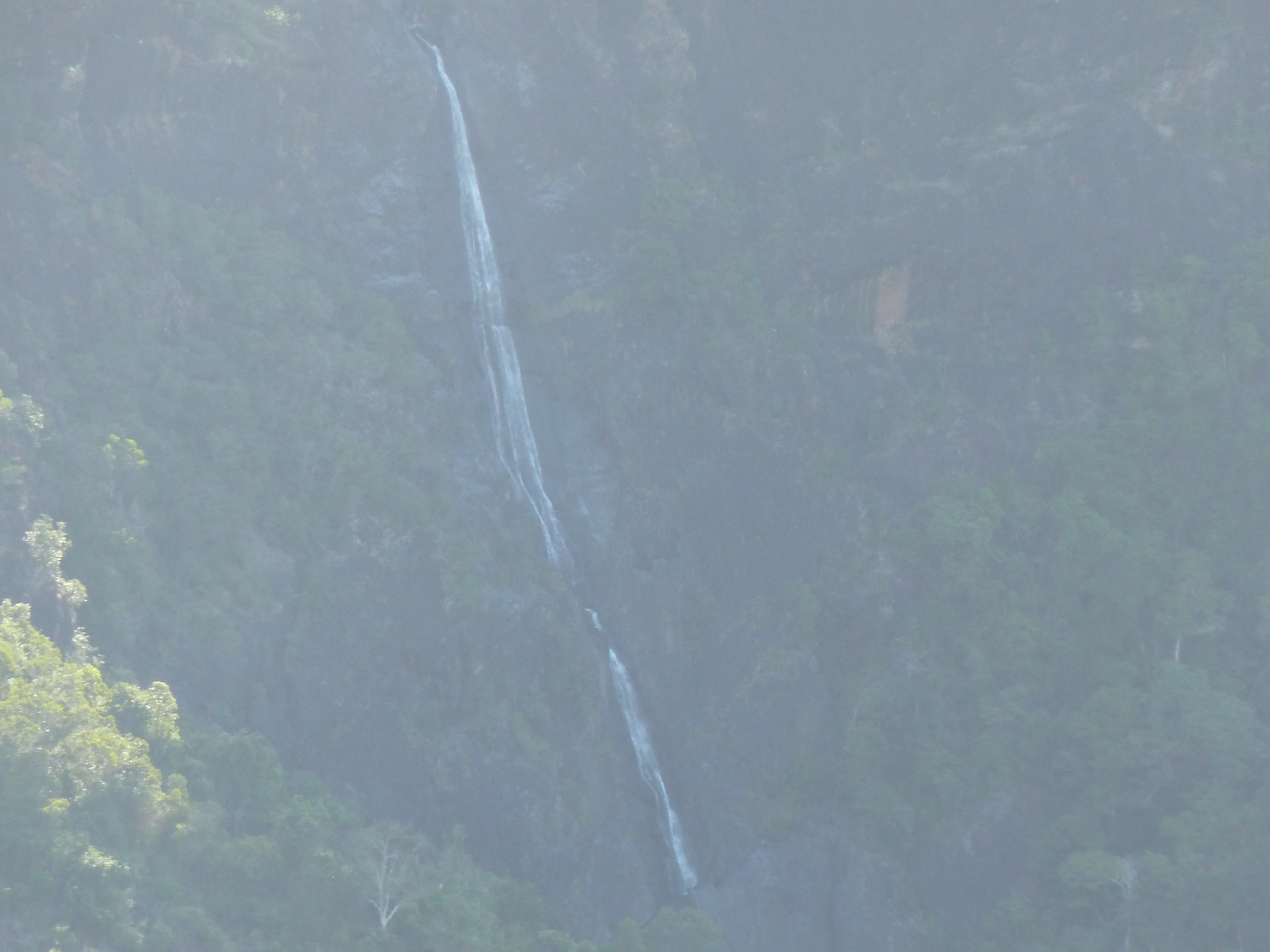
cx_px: 635
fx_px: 14639
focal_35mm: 399
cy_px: 476
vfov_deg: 3.7
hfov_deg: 5.0
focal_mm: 49.2
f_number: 4.9
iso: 200
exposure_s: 1/125
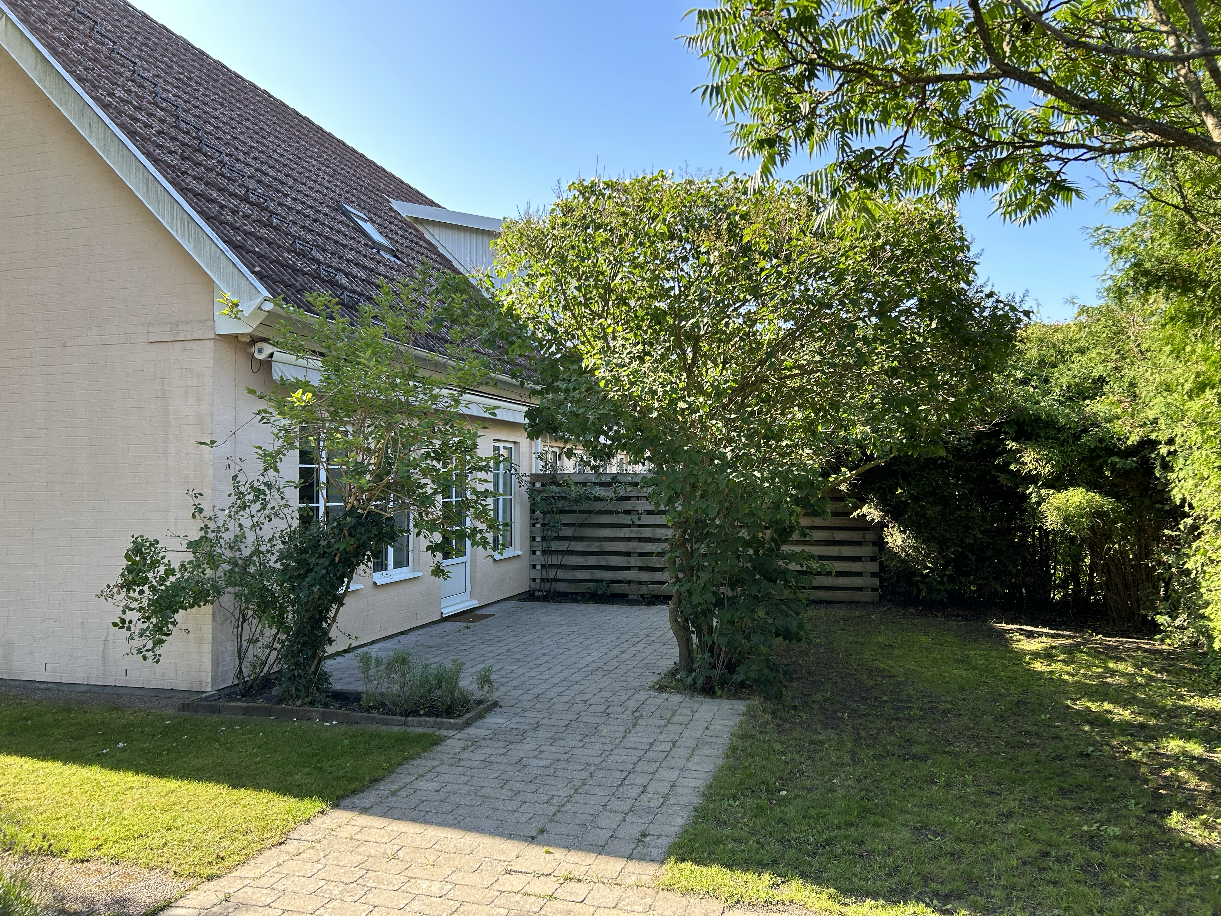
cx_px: 610
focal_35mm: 26
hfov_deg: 67.3
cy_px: 458
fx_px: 917
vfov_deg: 53.1
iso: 50
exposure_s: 1/466
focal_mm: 5.7
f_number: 1.5
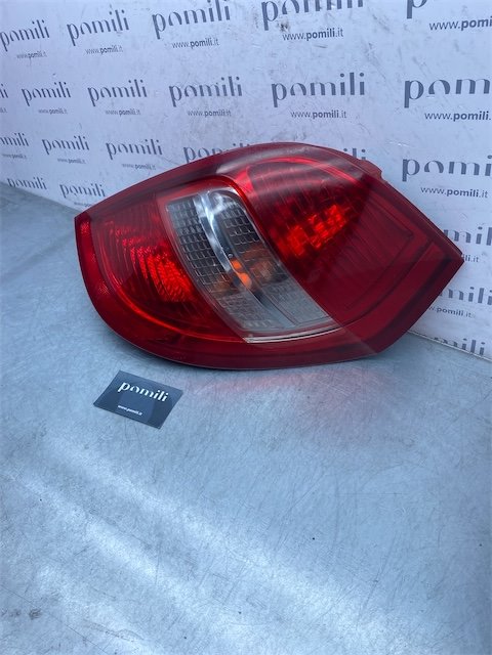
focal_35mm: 26
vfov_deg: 67.3
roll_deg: +1.7
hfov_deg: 53.1
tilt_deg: -44.5
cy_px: 328
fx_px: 493
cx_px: 246
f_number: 1.8
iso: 32
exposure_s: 1/981
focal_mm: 4.25
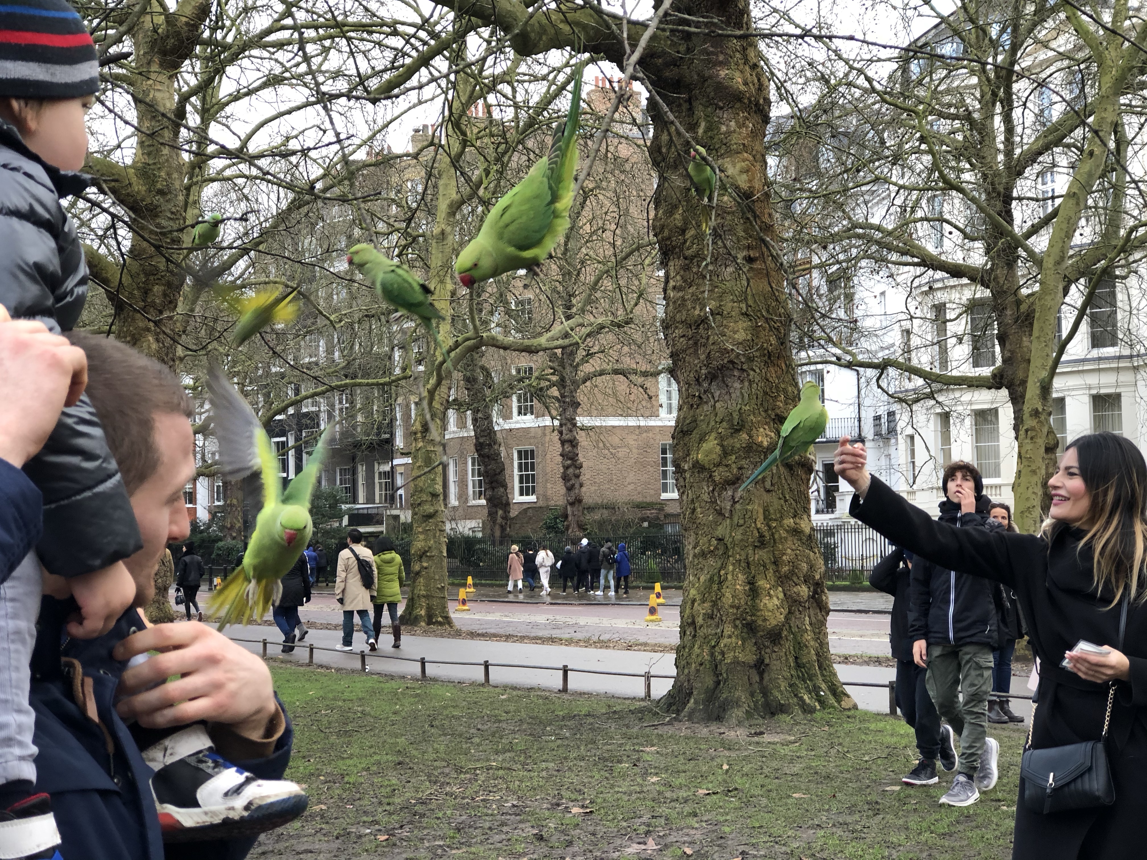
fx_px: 1889
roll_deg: +0.8
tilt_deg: +2.8
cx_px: 574
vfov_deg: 25.7
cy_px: 430
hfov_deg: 33.8
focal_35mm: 57
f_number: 2.8
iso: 100
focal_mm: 6.6
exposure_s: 1/120
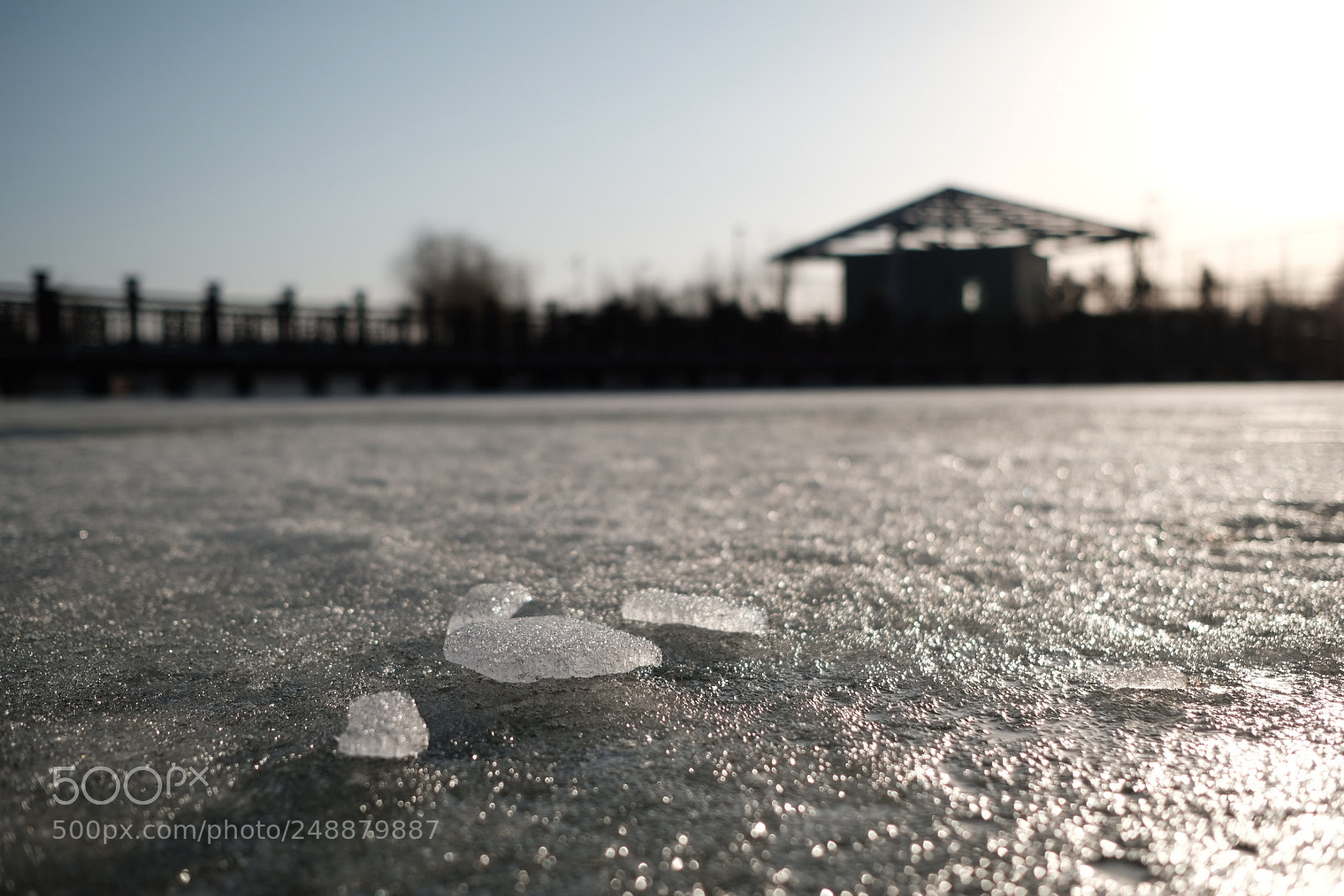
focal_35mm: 35
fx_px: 1307
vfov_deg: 37.9
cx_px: 672
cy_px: 448
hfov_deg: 54.4
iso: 200
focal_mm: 23
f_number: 2.8
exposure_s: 1/7000
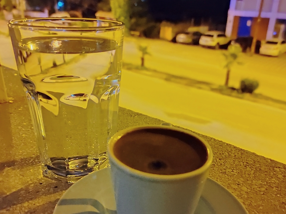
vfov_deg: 41.5
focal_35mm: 34
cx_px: 143
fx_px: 281
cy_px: 134
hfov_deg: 54.0
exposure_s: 1/9
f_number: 1.89
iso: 10478
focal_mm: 5.43
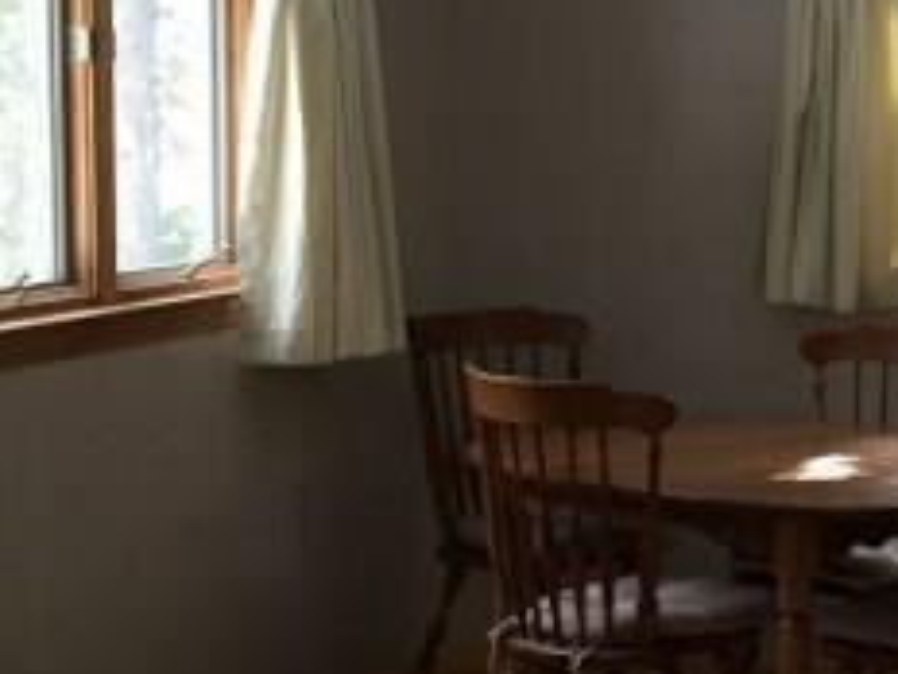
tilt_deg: -3.4
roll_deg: -0.3
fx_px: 2594
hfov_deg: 18.5
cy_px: 252
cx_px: 1107
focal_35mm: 100
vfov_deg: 14.8
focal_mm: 4.15
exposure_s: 1/30
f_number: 2.2
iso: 64
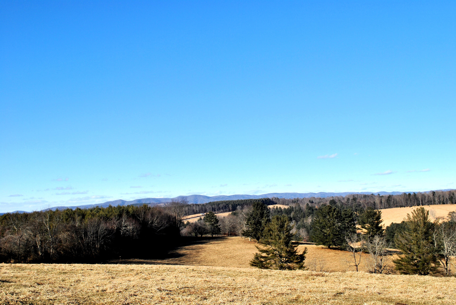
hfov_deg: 46.3
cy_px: 152
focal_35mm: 42
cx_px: 228
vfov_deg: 32.0
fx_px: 533
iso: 100
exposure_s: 1/320
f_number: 9
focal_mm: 28
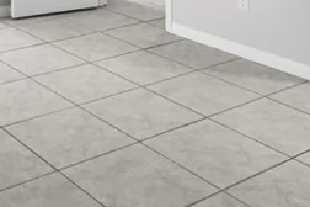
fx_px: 594
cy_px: -140
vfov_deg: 17.0
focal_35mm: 69
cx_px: 20
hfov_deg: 27.9
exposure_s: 1/8
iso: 400
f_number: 8
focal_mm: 17
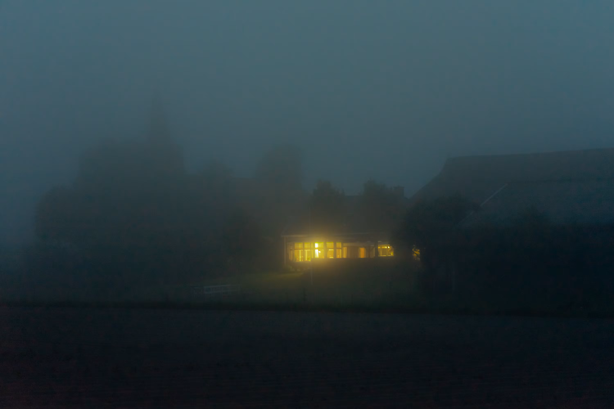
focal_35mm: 70
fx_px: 1194
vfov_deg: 19.5
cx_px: 307
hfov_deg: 28.8
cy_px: 204
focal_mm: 70
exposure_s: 1/2.5
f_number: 5.6
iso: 800
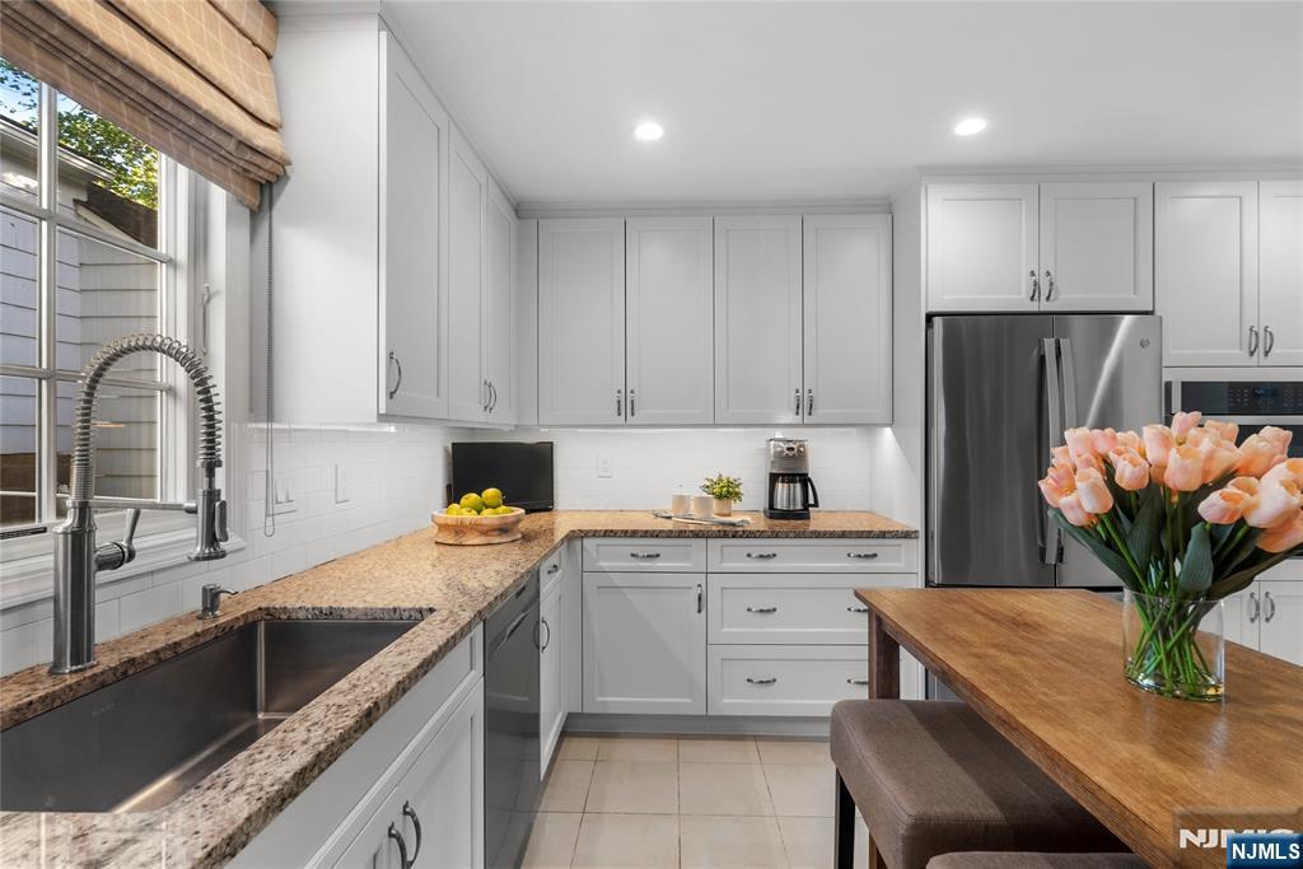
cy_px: 434
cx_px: 652
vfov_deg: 73.8
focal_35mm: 16
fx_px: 579
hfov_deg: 96.7
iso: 250
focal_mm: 16
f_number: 10
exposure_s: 1/2.5
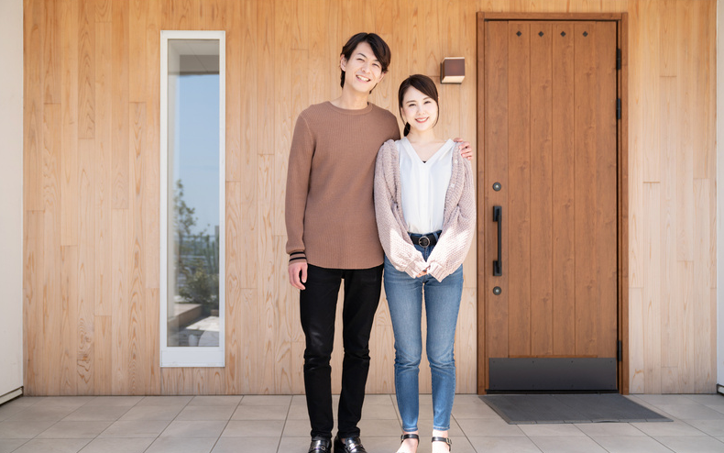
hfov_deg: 59.6
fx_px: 631
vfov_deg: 39.4
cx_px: 362
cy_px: 232
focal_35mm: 32
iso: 100
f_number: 2.8
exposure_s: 1/640
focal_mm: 31
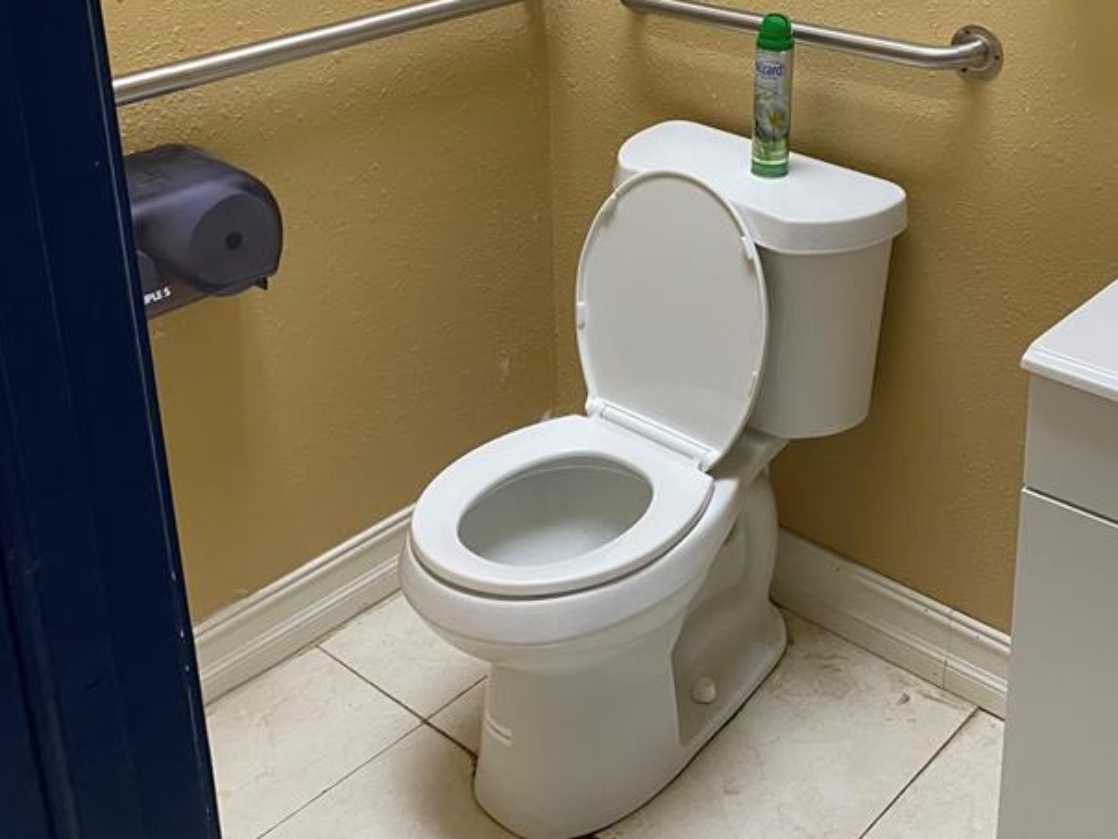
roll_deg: +1.4
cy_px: 142
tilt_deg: -19.3
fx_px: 1421
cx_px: 647
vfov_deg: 31.8
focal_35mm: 44
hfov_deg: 42.8
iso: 200
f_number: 1.8
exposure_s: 1/60
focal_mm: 4.25
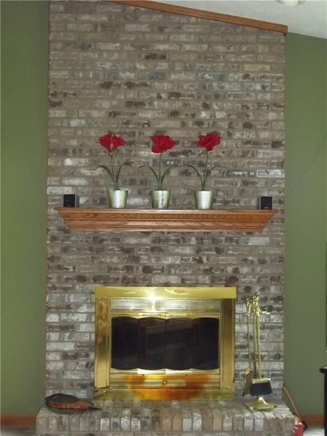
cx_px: 164
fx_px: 617
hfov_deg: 29.7
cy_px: 218
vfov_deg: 38.9
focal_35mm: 49
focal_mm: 8.8
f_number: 3.6
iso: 400
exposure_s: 1/40
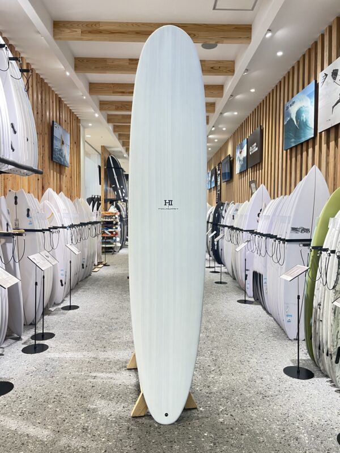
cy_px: 226
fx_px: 340
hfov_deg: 53.1
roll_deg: -0.6
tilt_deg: -0.4
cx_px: 170
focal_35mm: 26
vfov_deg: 67.3
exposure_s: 1/60
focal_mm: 4.2
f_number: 1.6
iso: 125
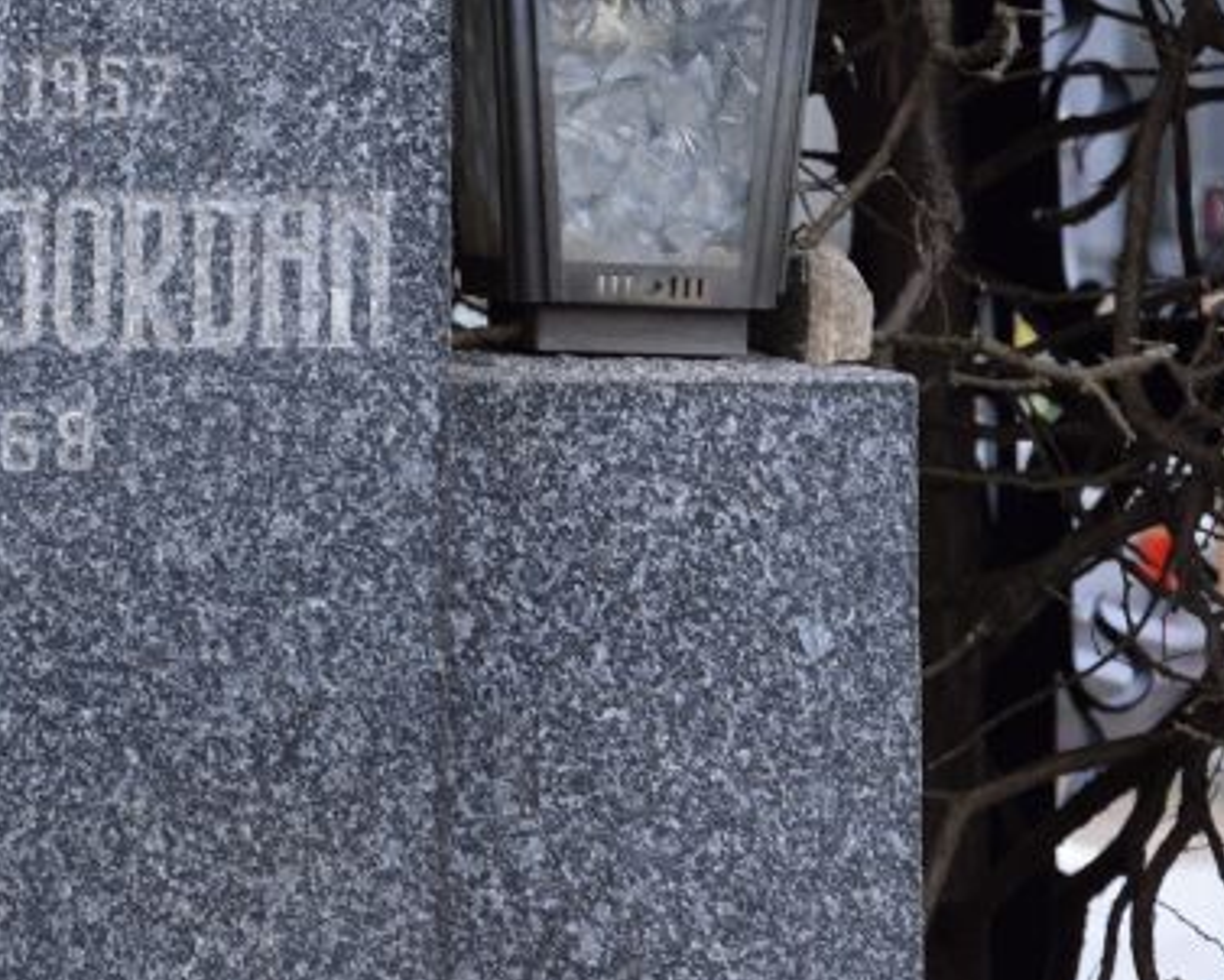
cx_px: 19
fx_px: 8934
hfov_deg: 7.8
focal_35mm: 246
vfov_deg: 6.2
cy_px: -552
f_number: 6.3
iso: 400
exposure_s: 1/160
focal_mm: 55
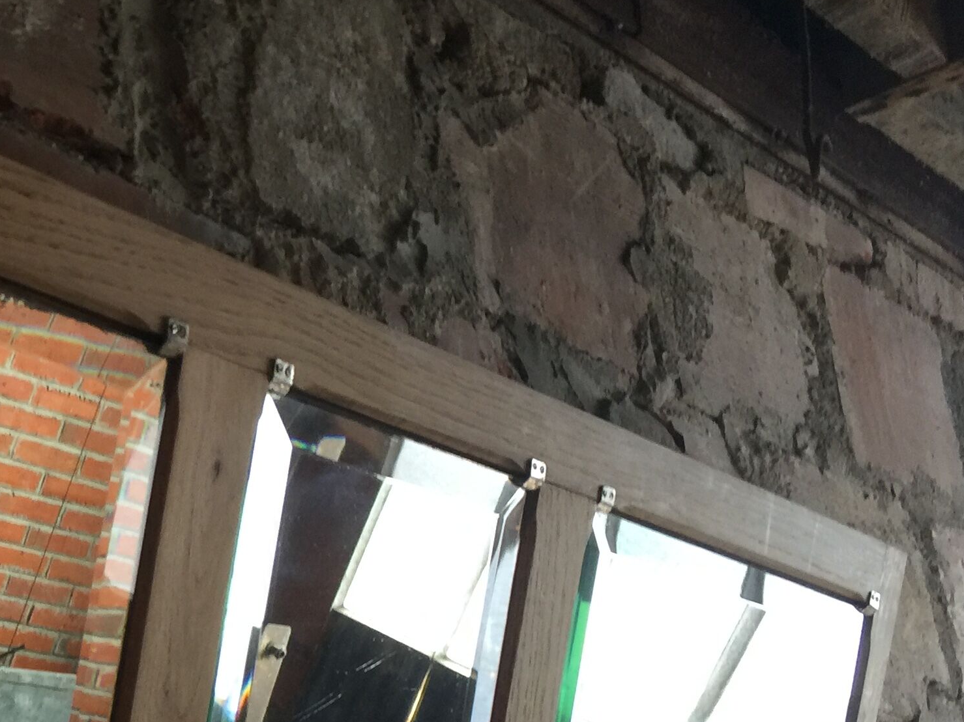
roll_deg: +2.6
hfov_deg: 28.2
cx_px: -34
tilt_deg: +13.0
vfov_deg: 22.1
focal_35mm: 64
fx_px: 1782
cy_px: 706
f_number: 2.2
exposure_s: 1/17
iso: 64
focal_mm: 4.15
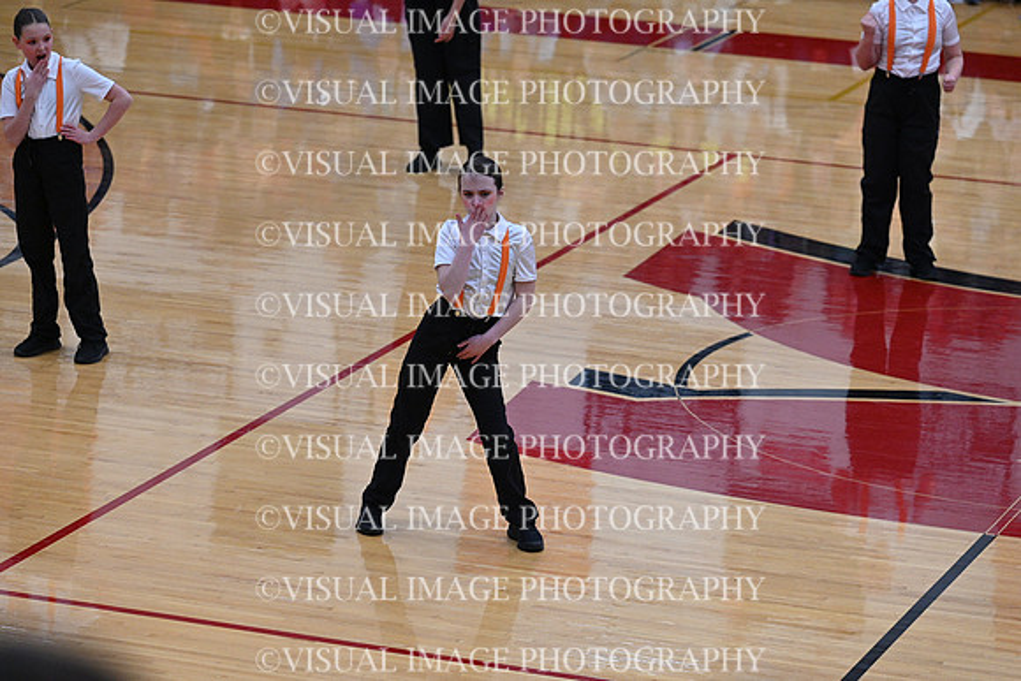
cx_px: 510
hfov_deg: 13.7
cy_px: 340
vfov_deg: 9.2
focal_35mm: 150
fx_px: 4255
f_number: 4
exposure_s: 1/400
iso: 4000
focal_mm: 150
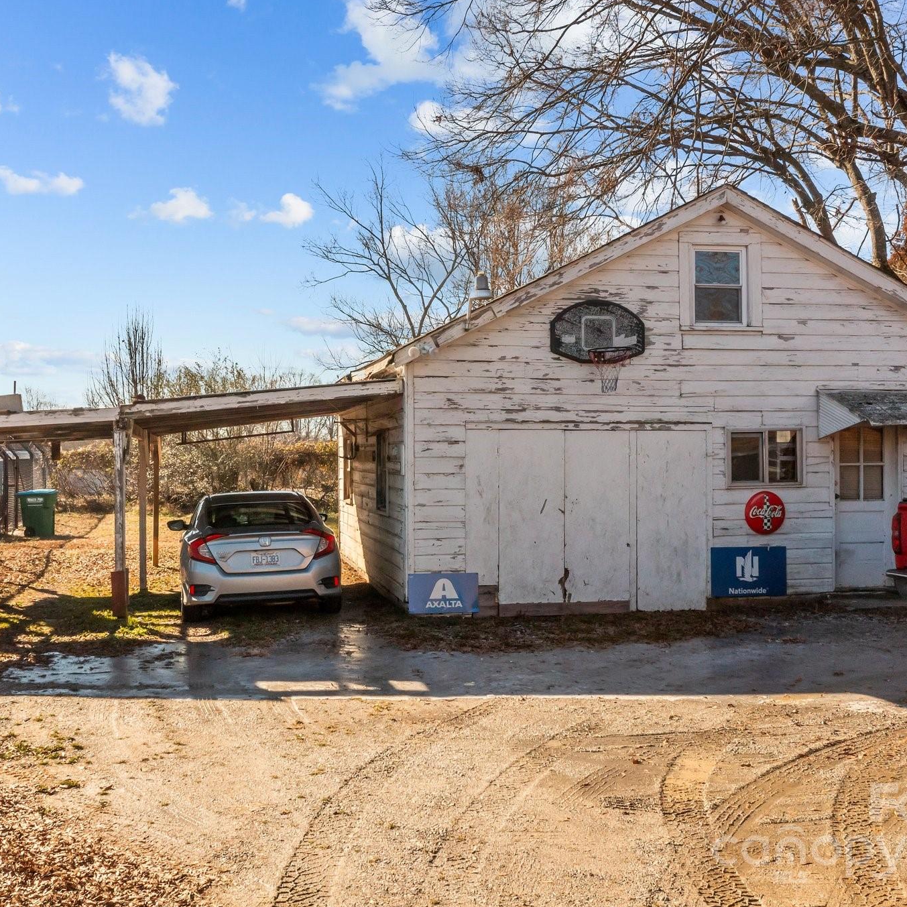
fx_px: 1067
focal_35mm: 36
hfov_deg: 46.0
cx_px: 405
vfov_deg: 46.0
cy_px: 452
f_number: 7.1
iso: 100
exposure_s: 1/800
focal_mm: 10.26
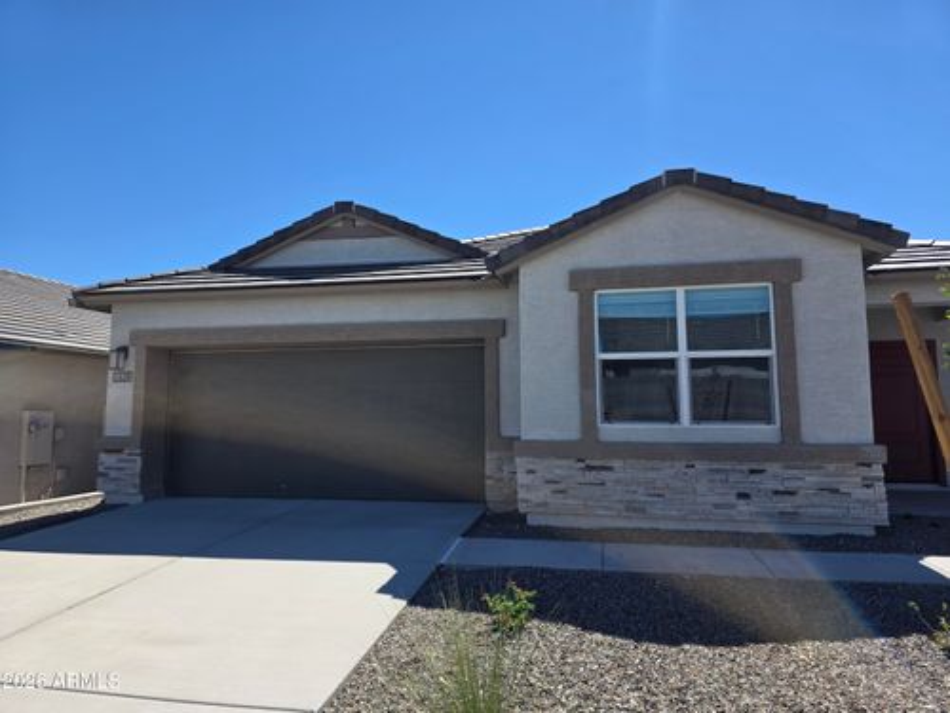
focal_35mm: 23
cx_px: 475
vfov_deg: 58.9
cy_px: 356
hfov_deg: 73.9
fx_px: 631
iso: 80
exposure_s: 1/5447
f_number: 1.7
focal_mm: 6.3
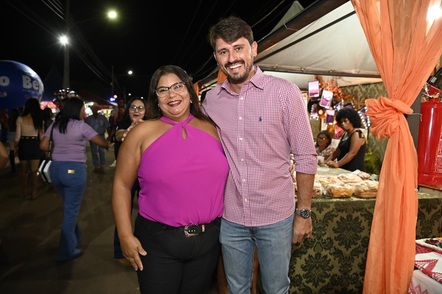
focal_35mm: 29
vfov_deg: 44.9
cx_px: 221
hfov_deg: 63.7
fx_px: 356
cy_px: 147
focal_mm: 29
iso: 2500
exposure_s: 1/60
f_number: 4
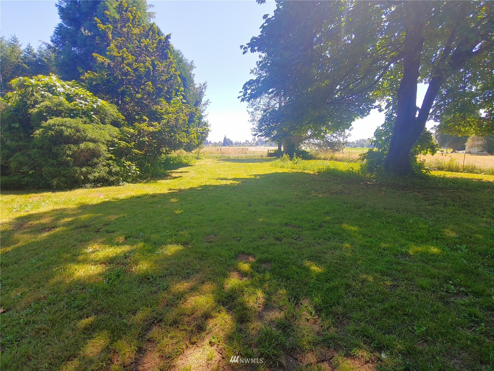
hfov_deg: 94.5
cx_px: 247
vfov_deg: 78.1
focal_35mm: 16
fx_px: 228
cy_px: 186
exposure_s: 1/242
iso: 50
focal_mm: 2.18
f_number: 1.9
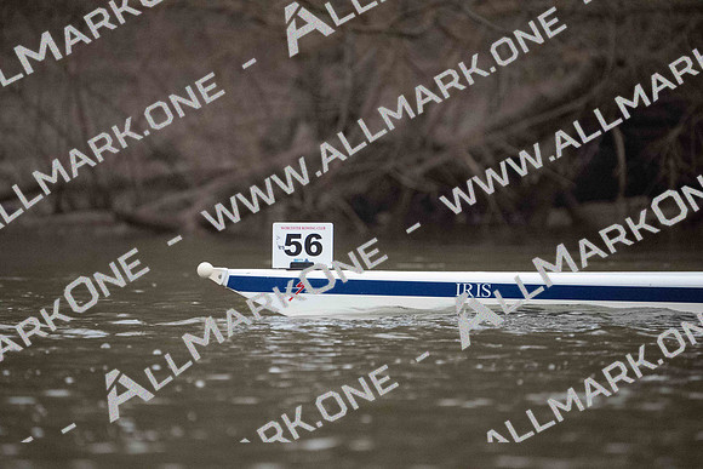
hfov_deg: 3.4
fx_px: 11719
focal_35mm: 600
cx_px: 352
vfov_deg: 2.3
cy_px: 234
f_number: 6.3
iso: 8000
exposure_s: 1/800
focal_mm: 600
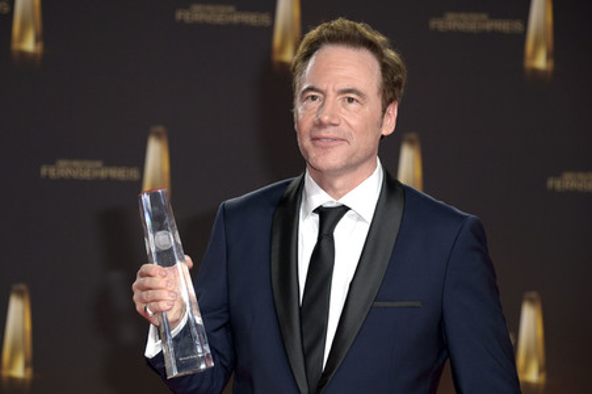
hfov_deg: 15.2
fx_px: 2218
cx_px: 296
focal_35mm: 135
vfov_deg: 10.1
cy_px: 197
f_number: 5.6
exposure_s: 1/250
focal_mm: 135
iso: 1250
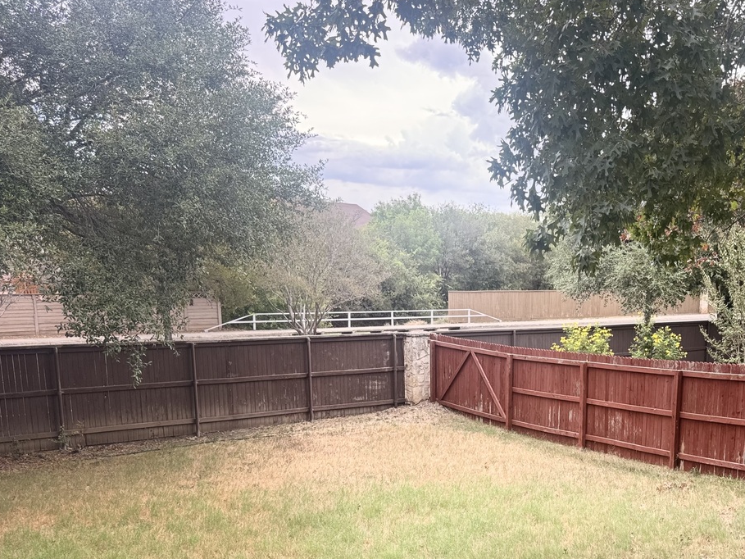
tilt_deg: -11.9
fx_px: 818
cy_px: 409
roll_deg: -0.4
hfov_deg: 47.0
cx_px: 566
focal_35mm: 38
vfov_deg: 37.0
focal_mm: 6.76
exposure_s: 1/121
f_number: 1.78
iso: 64
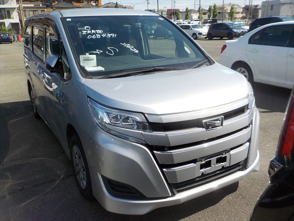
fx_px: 255
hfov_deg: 60.0
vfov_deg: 46.8
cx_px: 147
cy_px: 110
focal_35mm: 30
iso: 125
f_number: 3.3
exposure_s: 1/1250
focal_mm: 4.1
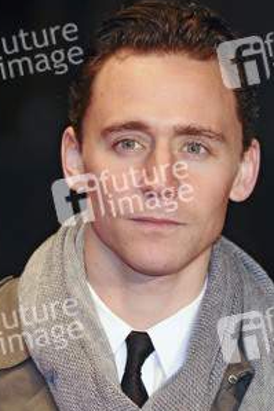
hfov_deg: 4.2
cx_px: 162
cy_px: 263
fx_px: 3779
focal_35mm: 331
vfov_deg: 6.2
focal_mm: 165
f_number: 4
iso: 500
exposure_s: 1/200
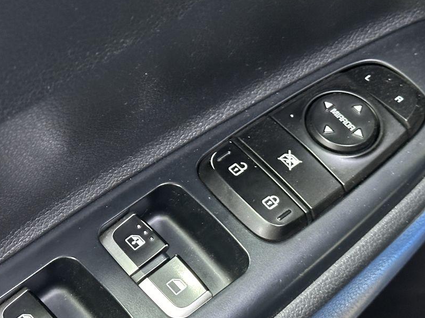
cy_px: 195
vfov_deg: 17.1
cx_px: 171
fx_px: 1056
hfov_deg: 22.7
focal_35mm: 86
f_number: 1.78
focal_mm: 6.86
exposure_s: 1/25
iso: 500
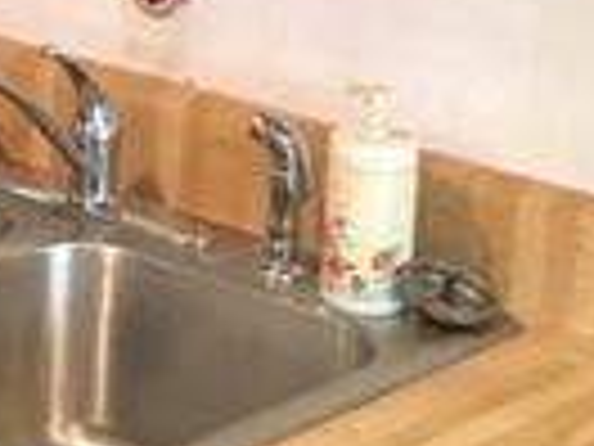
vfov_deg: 10.2
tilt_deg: -8.6
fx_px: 2420
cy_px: -212
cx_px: 0
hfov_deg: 13.8
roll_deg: -3.0
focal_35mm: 141
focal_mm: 4.15
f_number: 2.2
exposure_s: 1/24
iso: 200
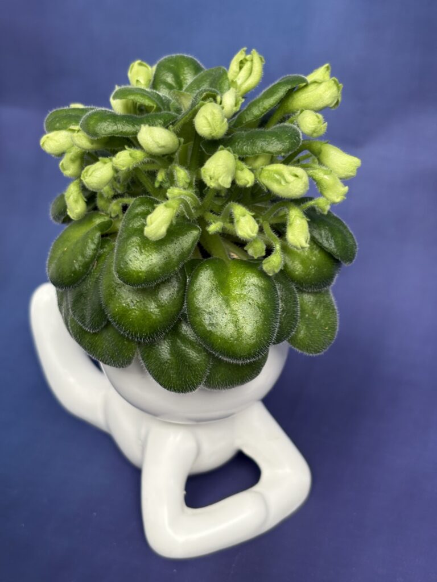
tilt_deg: -33.6
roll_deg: +1.8
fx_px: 875
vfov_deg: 36.8
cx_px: 218
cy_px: 291
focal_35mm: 52
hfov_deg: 28.0
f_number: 1.6
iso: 64
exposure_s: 1/60
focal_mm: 5.96
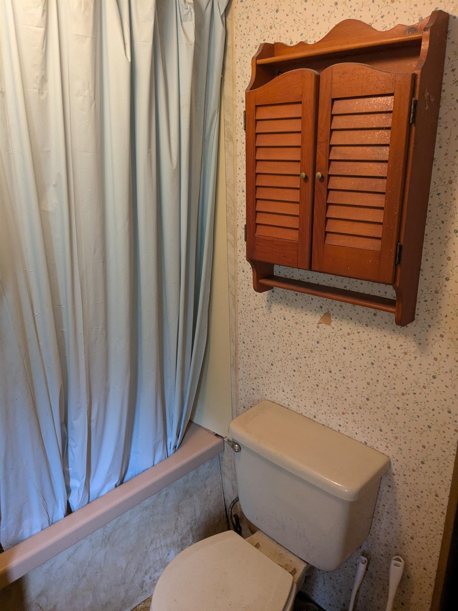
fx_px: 476
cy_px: 306
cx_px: 229
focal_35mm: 27
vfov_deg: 65.3
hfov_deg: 51.4
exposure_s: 1/24
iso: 407
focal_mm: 4.38
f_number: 1.73
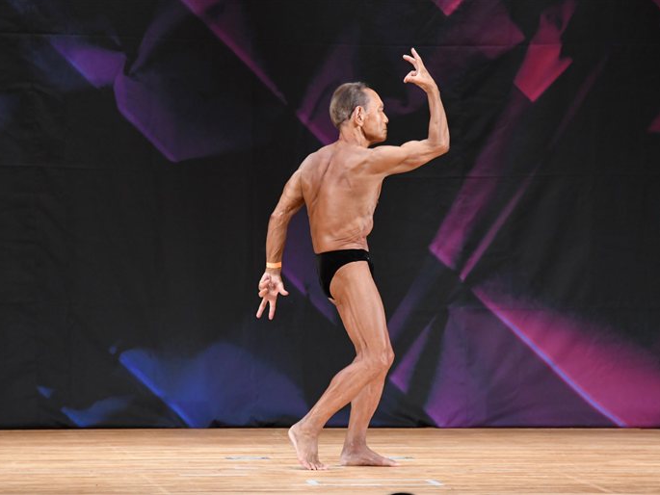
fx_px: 5912
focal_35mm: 310
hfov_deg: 6.4
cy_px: 248
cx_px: 346
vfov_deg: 4.8
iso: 3200
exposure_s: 1/400
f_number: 5.6
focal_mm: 190
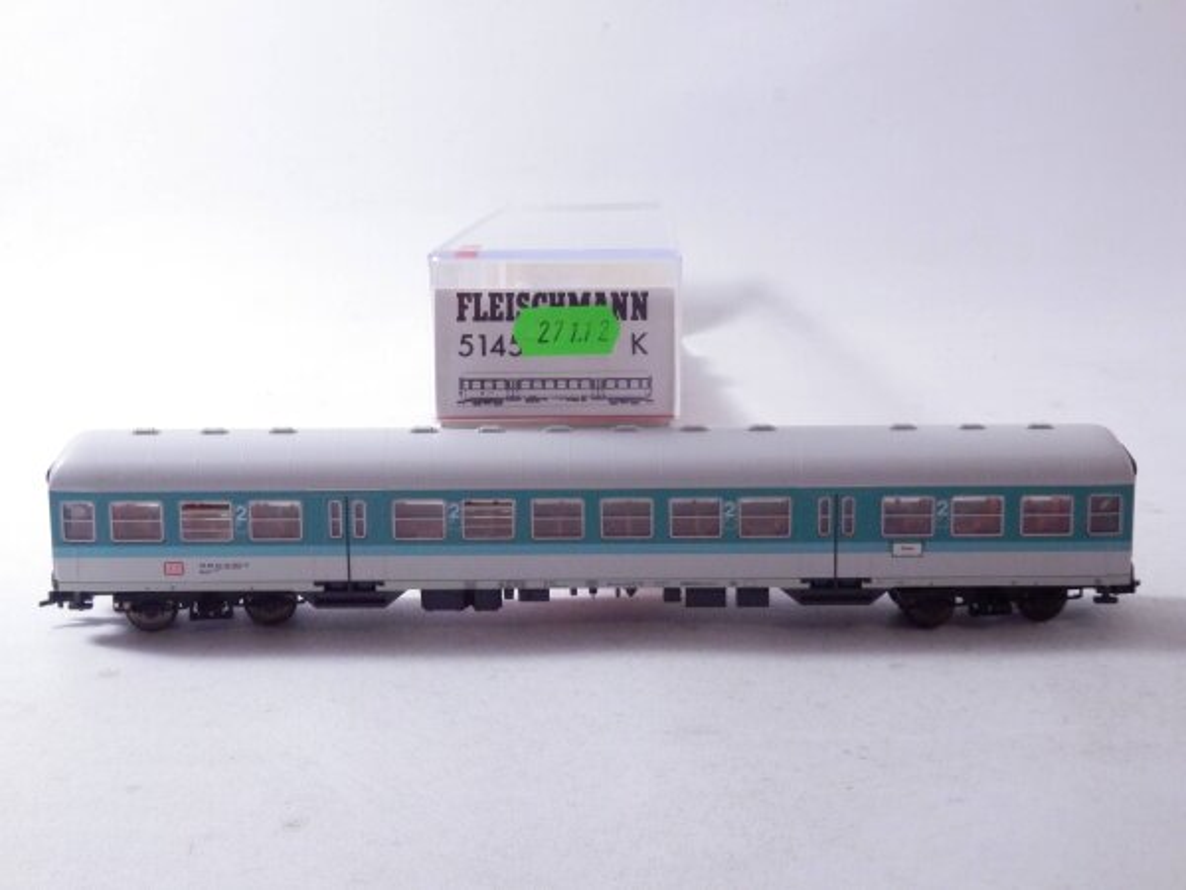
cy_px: 445
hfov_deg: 29.4
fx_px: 2261
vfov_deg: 22.3
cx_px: 593
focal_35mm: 66
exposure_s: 1/160
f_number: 4.4
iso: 800
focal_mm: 11.9
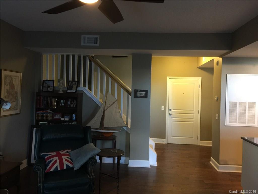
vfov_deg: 48.2
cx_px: 129
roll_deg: -2.7
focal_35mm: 29
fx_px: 216
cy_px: 97
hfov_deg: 61.7
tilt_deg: -0.6
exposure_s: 1/15
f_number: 2.2
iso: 125
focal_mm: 4.15
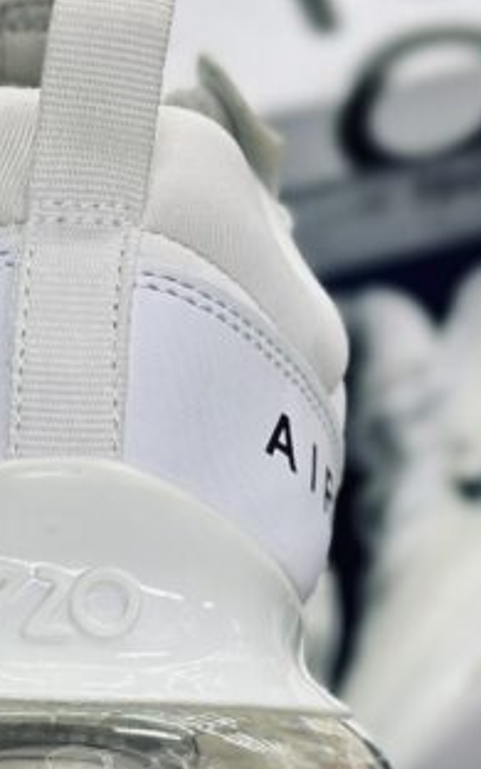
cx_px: 116
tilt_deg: -60.9
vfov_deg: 13.7
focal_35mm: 152
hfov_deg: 8.6
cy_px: 585
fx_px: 3188
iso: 64
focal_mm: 6.86
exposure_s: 1/136
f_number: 1.78
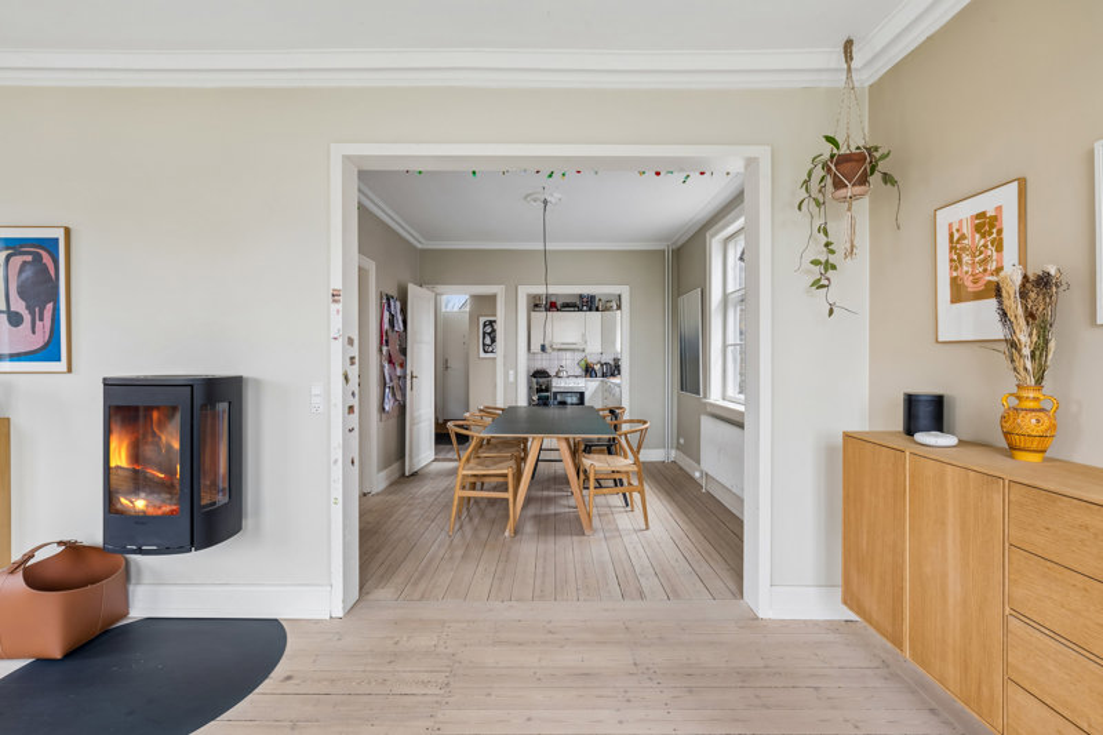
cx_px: 552
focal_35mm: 16
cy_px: 368
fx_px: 490
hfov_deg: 96.7
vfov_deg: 73.7
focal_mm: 16
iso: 125
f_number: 9
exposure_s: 1/3.33
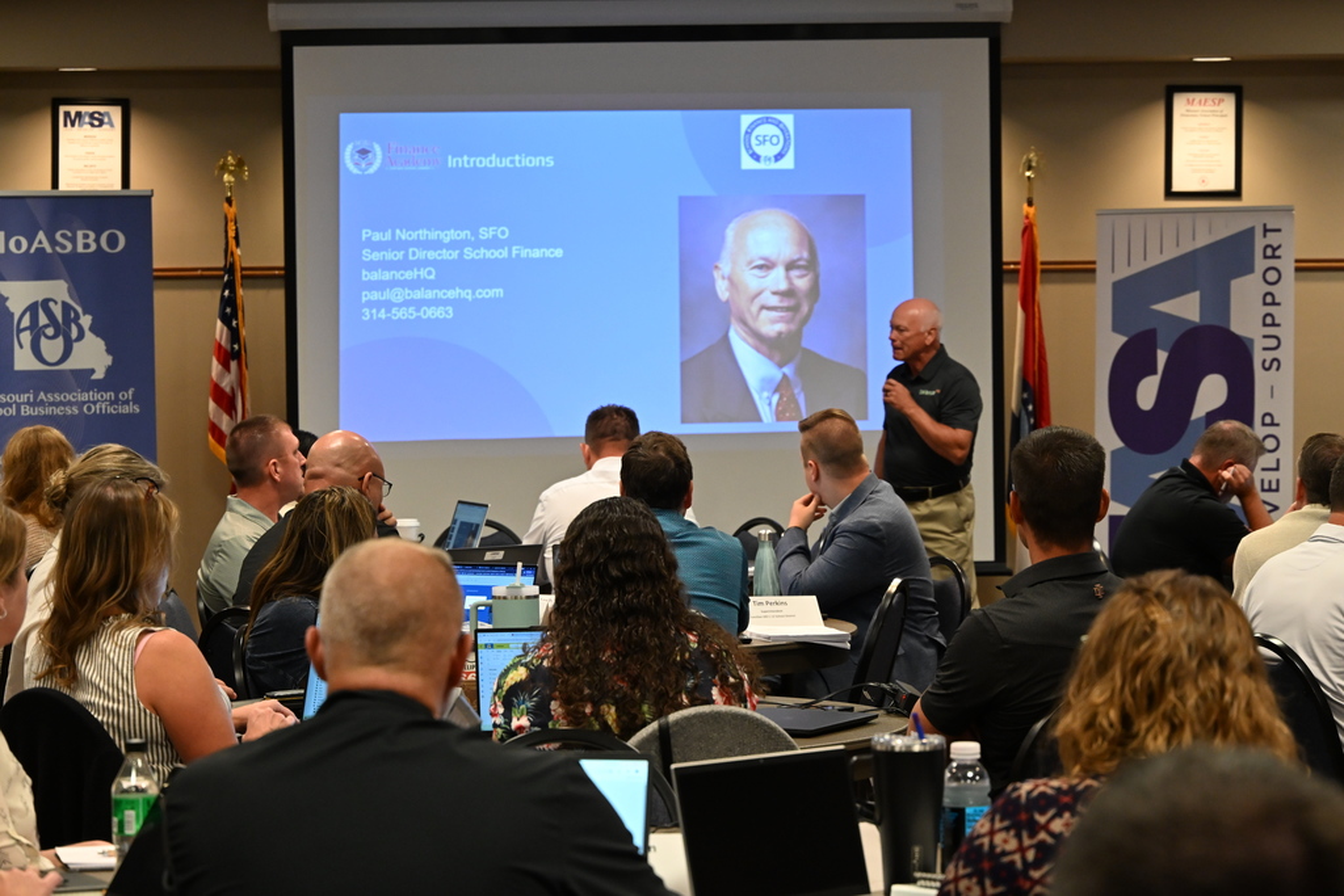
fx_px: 3920
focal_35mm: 105
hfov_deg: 19.5
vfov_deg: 13.0
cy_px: 448
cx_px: 672
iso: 3200
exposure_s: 1/80
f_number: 7.1
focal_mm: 105
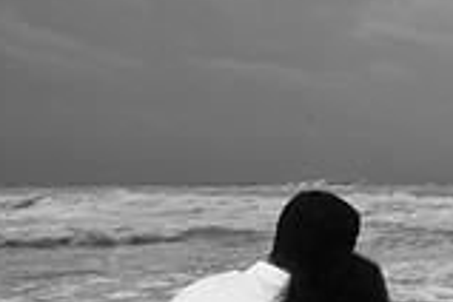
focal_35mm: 106
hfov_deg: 18.1
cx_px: 581
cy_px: 208
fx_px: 1334
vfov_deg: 12.9
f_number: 16
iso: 400
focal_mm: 29
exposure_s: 1/250
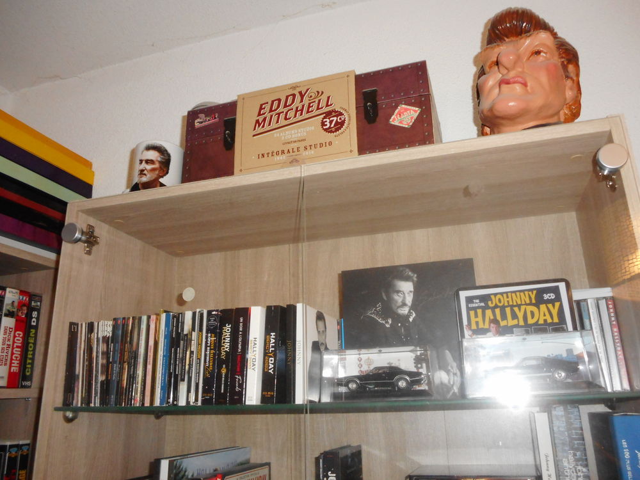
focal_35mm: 29
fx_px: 536
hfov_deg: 61.7
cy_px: 240
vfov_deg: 48.2
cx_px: 320
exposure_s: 1/25
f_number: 4
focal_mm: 5.2
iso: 400
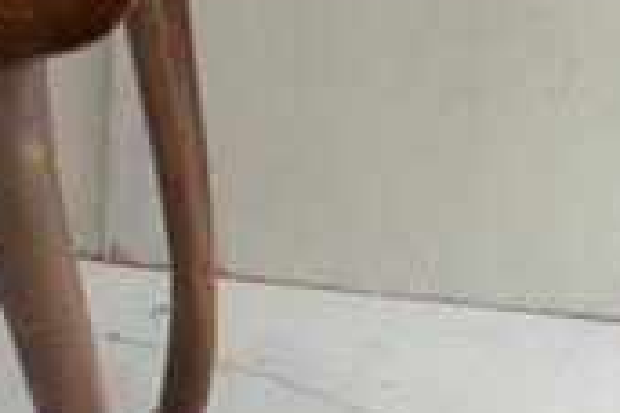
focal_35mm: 201
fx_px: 3461
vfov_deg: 6.8
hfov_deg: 10.1
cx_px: 656
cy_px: 120
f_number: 3.9
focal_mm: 9.1
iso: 80
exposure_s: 1/30
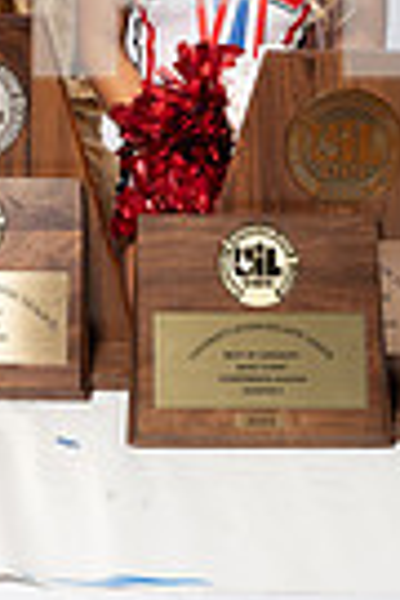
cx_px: -9
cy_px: -369
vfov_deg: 12.8
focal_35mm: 150
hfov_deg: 9.1
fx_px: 2500
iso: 800
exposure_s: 1/250
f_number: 8
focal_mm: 45
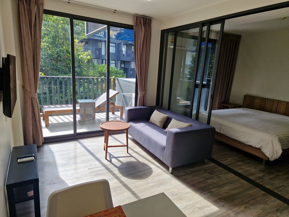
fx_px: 192
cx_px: 144
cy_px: 108
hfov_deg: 73.9
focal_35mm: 23
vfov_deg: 58.9
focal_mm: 5.4
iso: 50
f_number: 1.8
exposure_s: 1/334
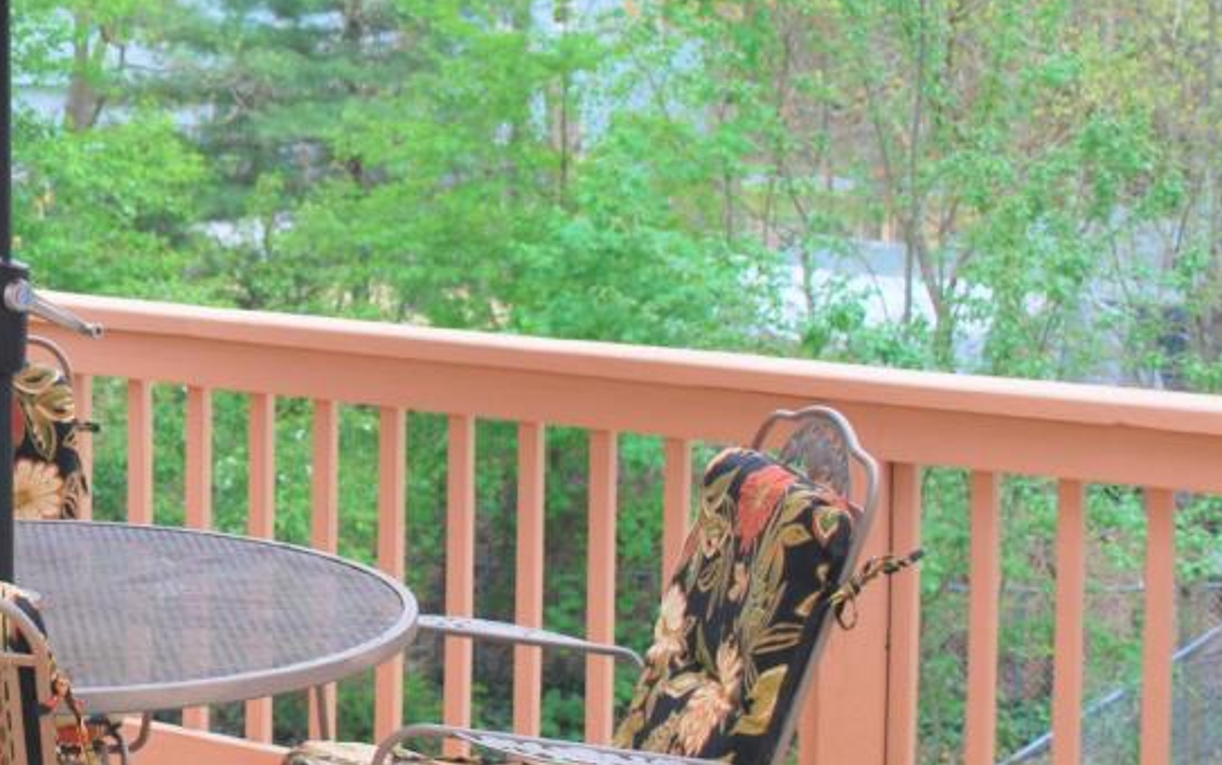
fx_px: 2799
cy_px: 160
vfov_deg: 15.5
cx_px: -21
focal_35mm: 84
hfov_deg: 23.5
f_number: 5.6
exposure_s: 1/125
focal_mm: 26
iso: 200
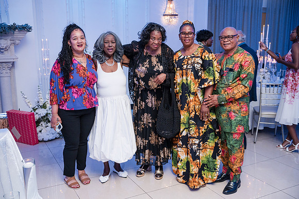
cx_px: 150
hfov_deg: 54.4
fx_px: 291
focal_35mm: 35
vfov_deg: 37.9
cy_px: 100
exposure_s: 1/250
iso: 3200
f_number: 4
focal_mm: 35
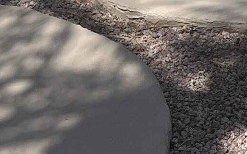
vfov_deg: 7.6
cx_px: 481
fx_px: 1084
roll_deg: -2.5
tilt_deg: -16.7
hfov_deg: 11.8
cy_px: -210
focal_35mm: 161
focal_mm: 5.1
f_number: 1.6
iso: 32
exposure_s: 1/6579
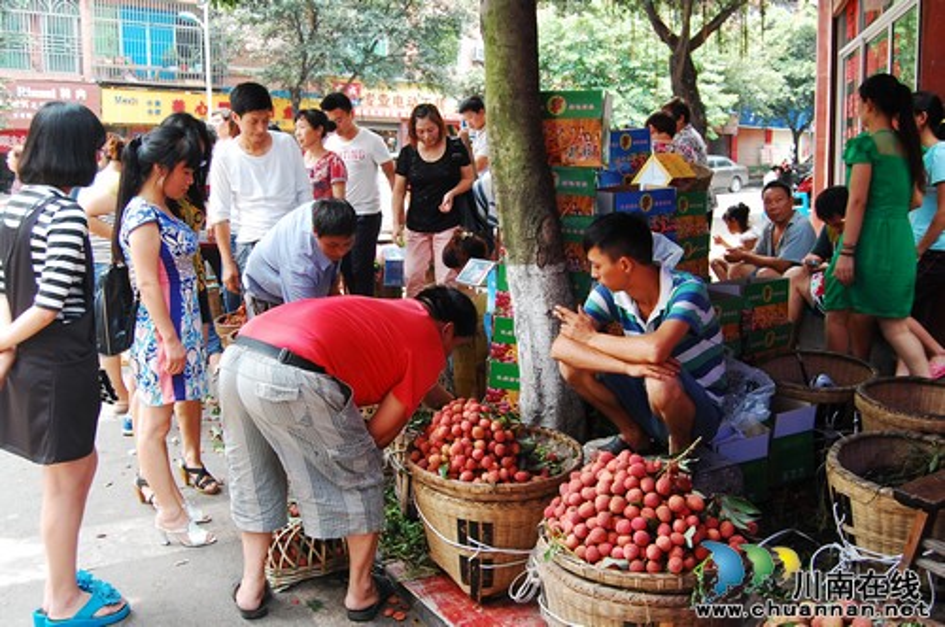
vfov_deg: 38.3
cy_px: 314
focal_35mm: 34
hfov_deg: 55.2
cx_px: 472
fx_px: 904
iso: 400
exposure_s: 1/125
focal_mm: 23
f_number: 5.6
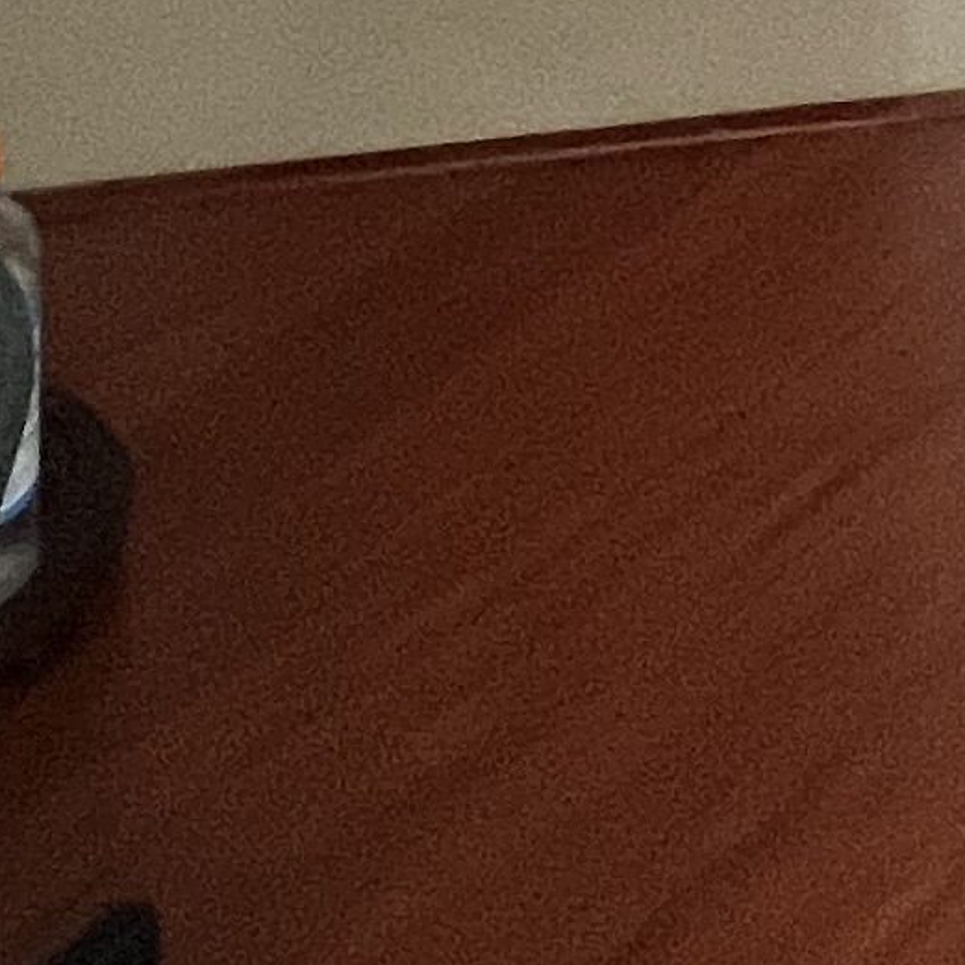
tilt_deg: +0.4
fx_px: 2807
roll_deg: -1.5
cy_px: -1626
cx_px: 1504
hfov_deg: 17.3
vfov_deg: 12.6
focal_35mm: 89
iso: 250
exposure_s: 1/64
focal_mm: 1.57
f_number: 1.8
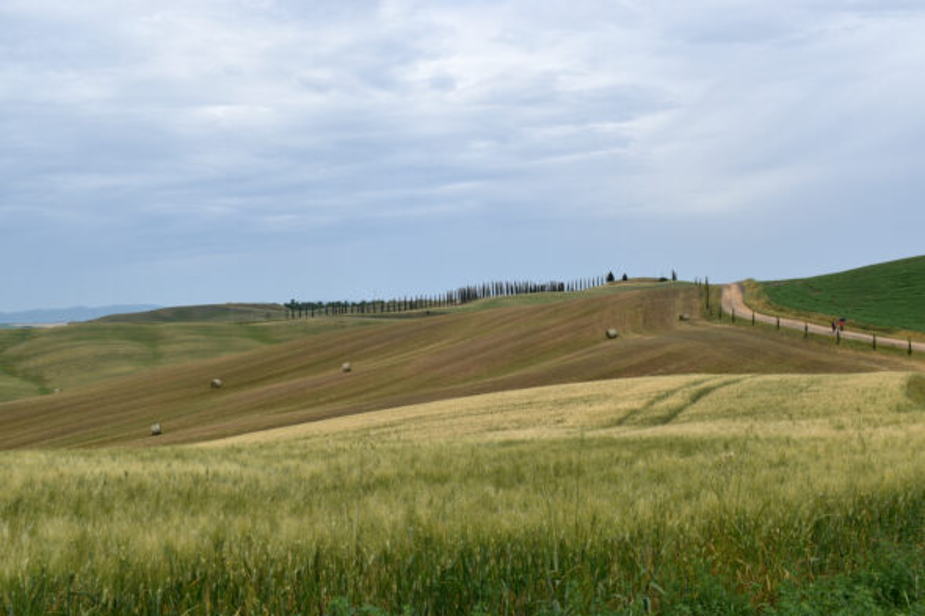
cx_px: 462
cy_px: 308
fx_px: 1079
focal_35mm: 42
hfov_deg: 46.4
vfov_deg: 31.9
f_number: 9
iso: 100
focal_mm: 28
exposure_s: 1/320
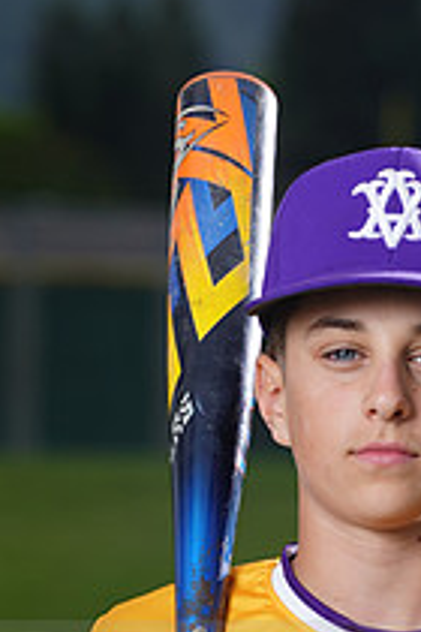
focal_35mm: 553
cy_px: 662
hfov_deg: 2.5
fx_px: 9700
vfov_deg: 3.7
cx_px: 410
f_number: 8
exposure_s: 1/250
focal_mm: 200
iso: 100
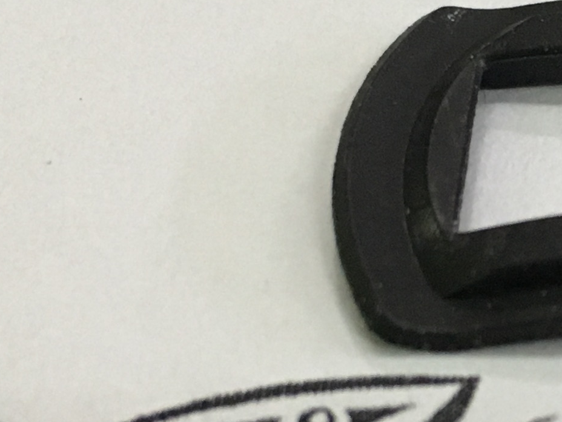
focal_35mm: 126
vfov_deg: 11.7
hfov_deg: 14.7
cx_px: 798
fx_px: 2046
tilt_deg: -49.0
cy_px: 309
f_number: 2.2
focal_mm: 4.15
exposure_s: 1/33
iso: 160
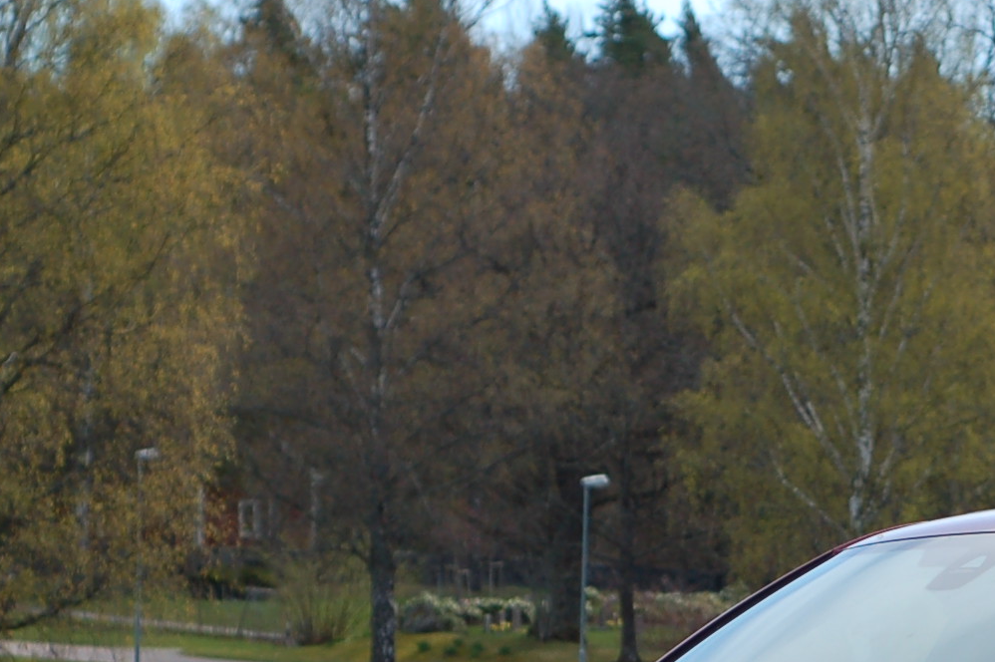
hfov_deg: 9.0
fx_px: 6242
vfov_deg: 6.0
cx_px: 1039
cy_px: 775
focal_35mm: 226
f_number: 4.5
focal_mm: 50
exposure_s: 1/1000
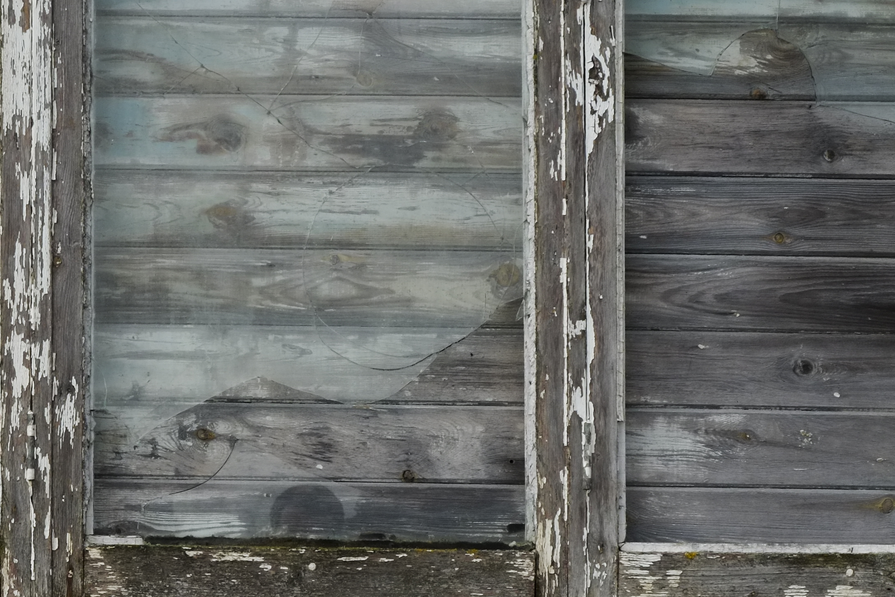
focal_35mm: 106
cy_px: 490
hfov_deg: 19.1
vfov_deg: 12.9
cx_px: 223
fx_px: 2635
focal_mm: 31.5
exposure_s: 1/110
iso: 400
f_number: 11
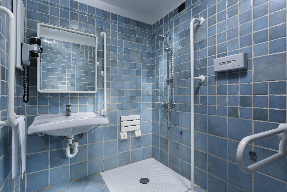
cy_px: 96
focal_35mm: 18
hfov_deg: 90.0
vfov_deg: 67.4
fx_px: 144
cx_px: 144
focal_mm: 18
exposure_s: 1/250
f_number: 11
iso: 100
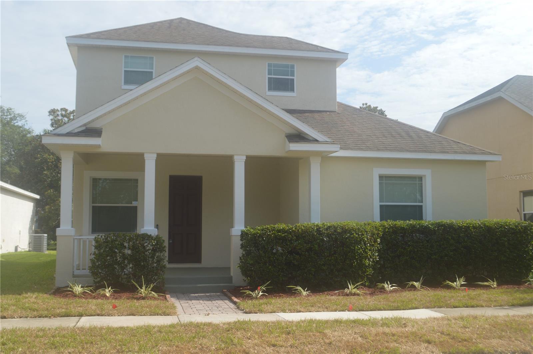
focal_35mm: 42
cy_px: 177
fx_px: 621
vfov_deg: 31.8
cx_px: 266
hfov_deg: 46.4
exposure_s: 1/200
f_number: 9
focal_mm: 28
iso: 100
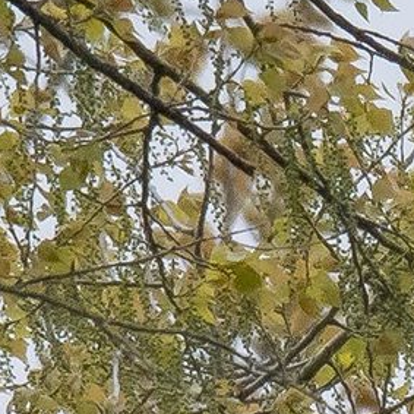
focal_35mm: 3245
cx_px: 642
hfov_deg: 0.5
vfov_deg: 0.5
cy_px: 190
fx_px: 43908
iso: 800
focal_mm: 600
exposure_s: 1/1000
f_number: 6.3
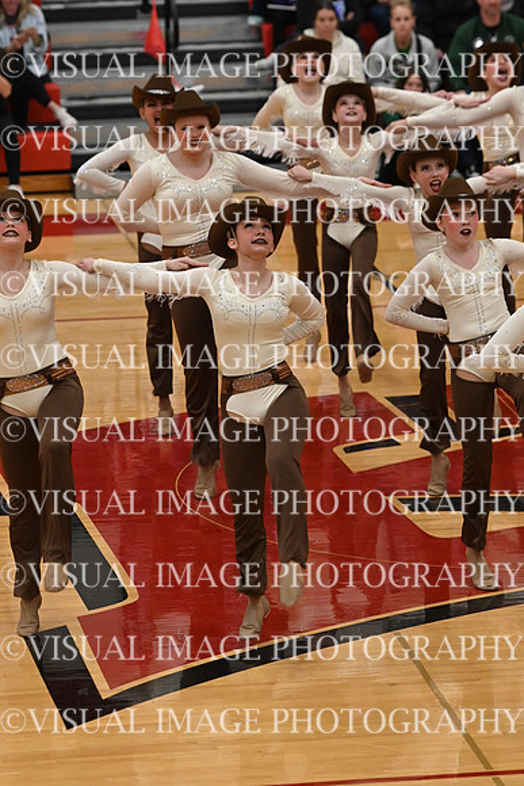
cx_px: 262
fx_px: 3993
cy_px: 393
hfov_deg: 7.5
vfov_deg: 11.2
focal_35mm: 183
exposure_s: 1/400
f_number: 4
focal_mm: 122
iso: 3200
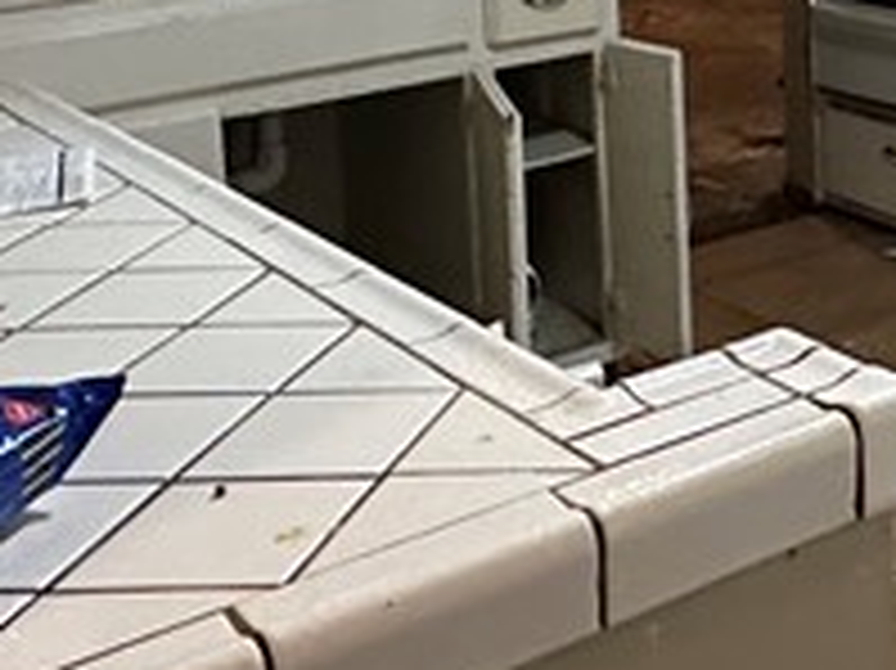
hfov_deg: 24.0
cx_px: 1144
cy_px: -207
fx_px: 1863
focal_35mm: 72
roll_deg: +1.7
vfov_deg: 18.9
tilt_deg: -4.4
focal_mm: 2.22
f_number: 2.2
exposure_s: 1/60
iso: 640
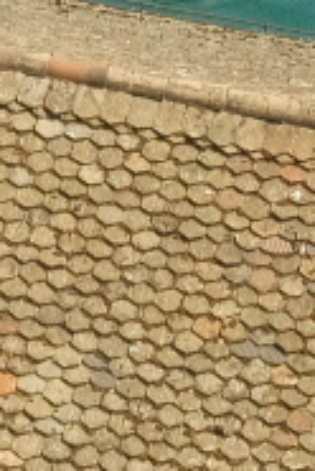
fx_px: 5139
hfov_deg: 3.2
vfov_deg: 5.2
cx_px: -1448
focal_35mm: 393
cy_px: 318
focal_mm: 27
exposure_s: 1/4000
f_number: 2.8
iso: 640
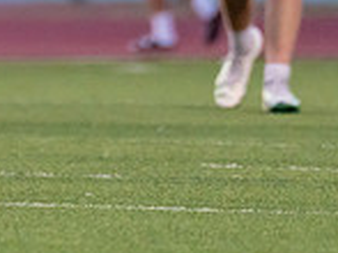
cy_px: -286
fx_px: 10517
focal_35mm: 1078
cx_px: -49
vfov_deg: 1.4
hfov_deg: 1.8
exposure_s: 1/1000
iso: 1600
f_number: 2.8
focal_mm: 200
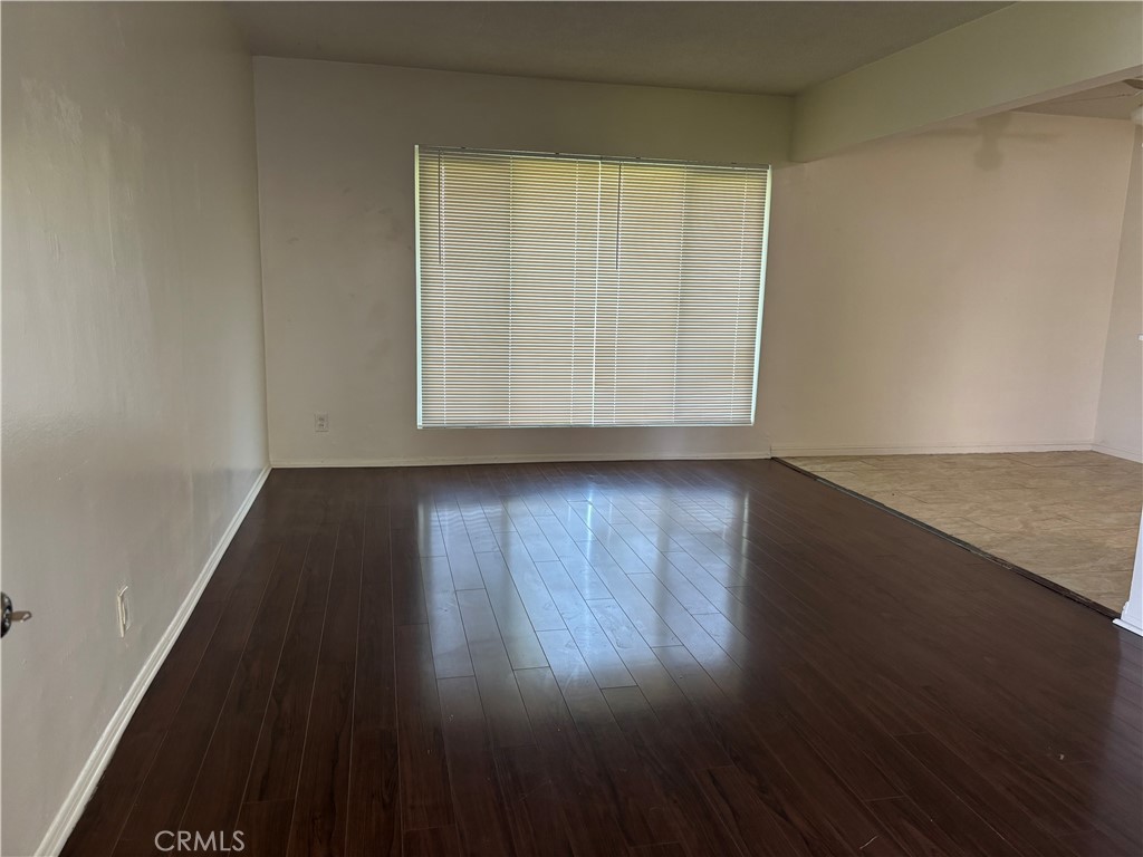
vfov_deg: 53.1
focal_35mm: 26
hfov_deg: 67.3
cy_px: 428
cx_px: 572
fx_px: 859
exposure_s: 1/67
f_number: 1.6
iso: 125
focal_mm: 5.96
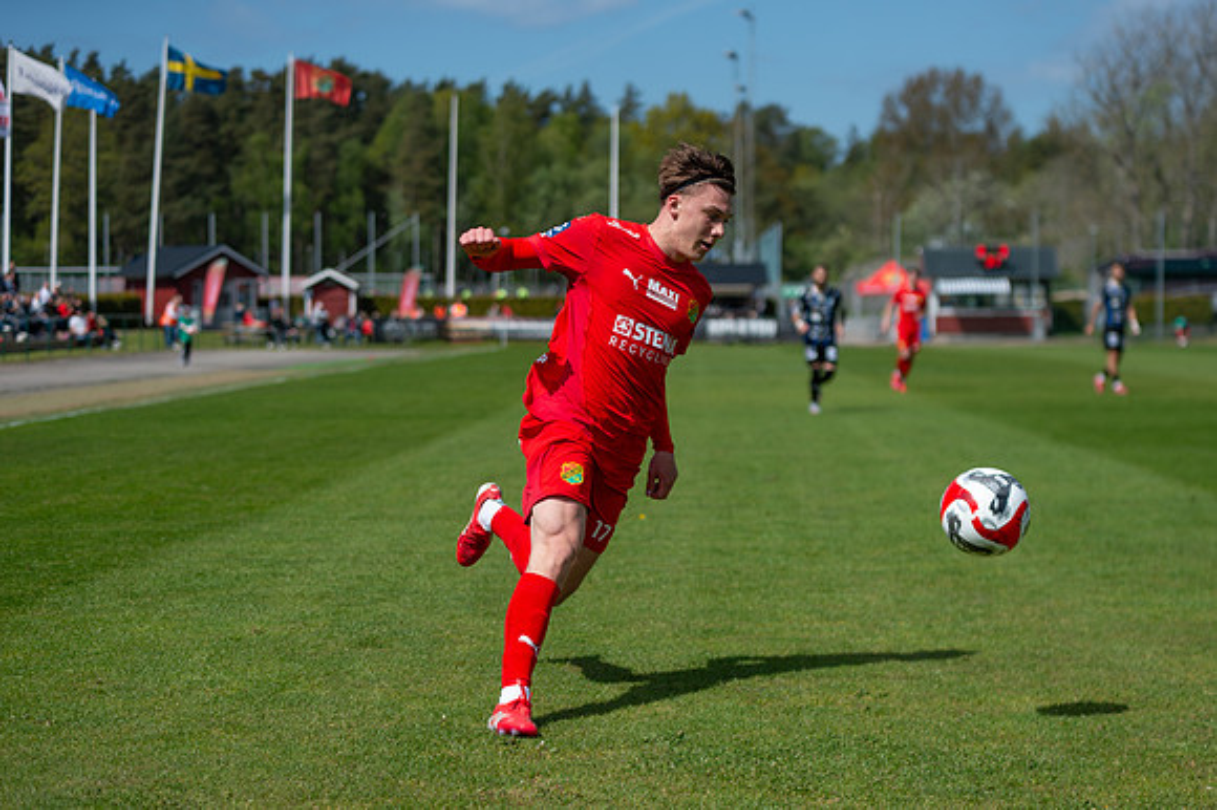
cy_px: 405
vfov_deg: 15.4
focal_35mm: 88
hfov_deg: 23.0
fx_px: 2986
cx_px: 608
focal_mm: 82
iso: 100
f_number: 3.5
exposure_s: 1/1600
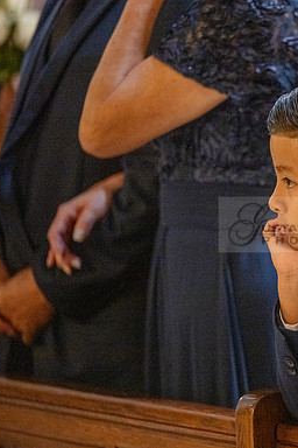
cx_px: 320
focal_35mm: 302
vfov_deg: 6.8
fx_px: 3750
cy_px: 225
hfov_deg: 4.5
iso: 2000
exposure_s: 1/200
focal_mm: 200
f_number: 2.8
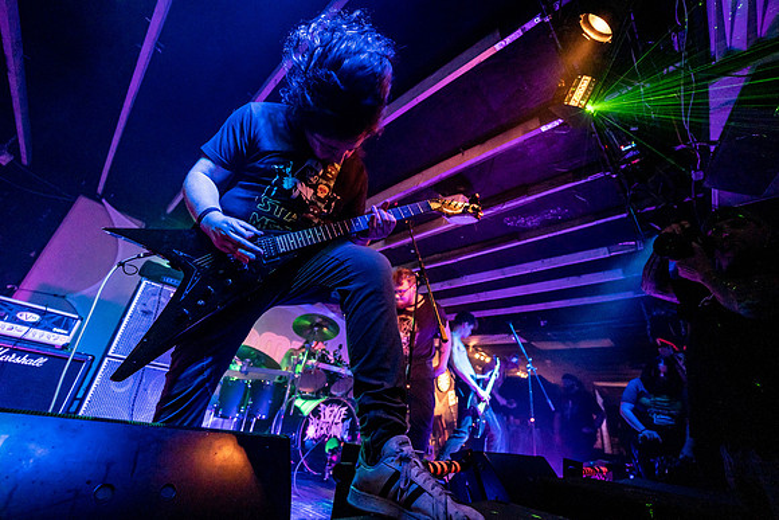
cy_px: 260
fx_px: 303
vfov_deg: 81.2
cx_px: 390
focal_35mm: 14
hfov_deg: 104.2
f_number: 2.8
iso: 3200
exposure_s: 1/250
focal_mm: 14
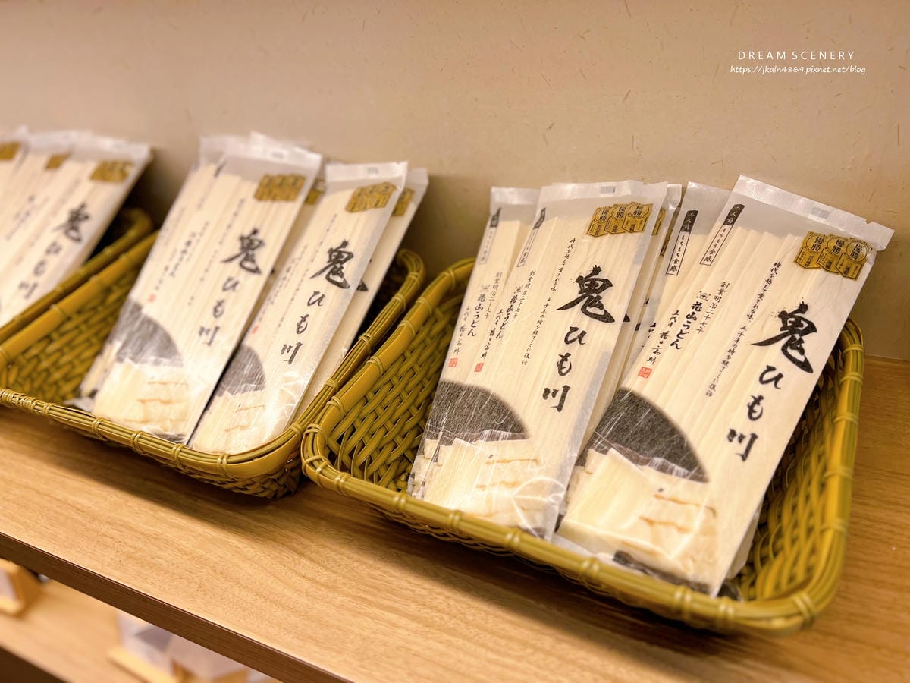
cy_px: 342
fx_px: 683
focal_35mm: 26
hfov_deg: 67.3
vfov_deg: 53.1
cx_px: 455
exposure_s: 1/117
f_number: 1.5
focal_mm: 5.7
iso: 64
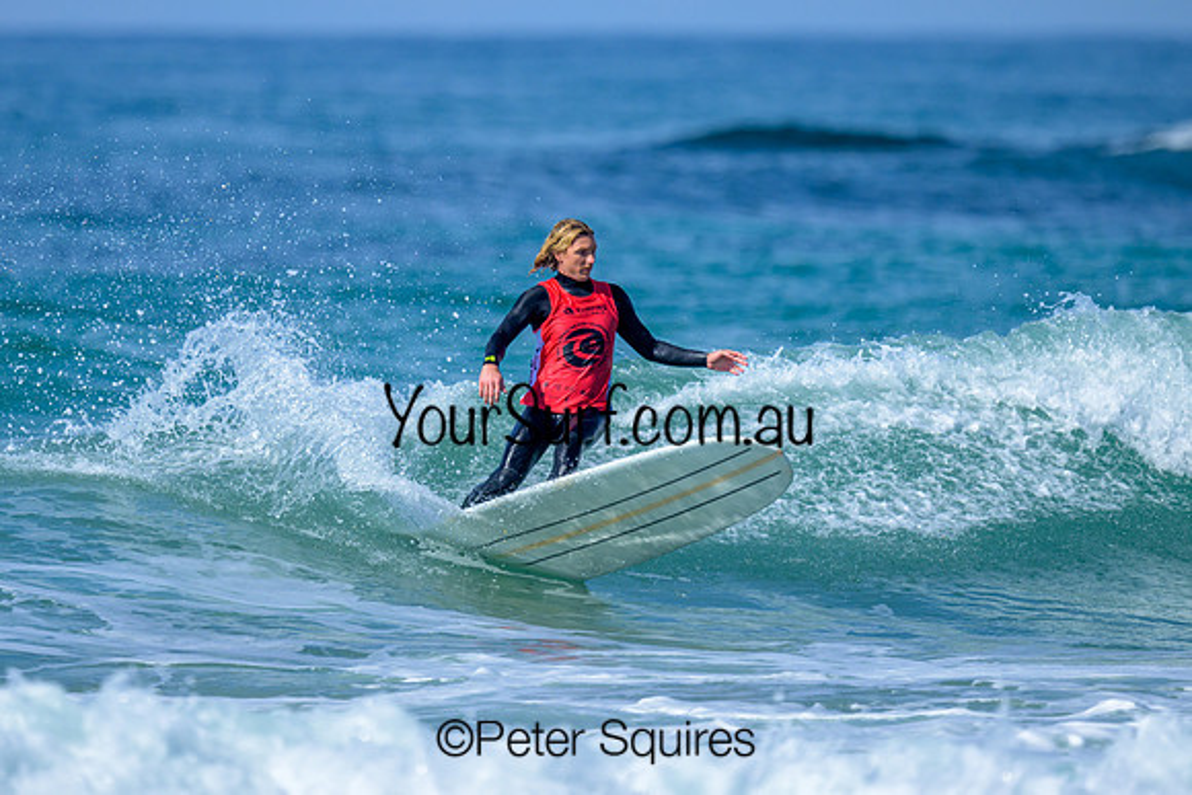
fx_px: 36428
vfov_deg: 1.3
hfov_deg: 1.9
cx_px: 437
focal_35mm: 1100
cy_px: 298
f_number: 6.3
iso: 220
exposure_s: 1/2000
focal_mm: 800
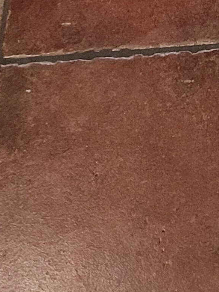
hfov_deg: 9.6
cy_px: -323
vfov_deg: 12.5
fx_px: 1140
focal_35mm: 135
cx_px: 541
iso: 250
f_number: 1.8
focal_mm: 5.4
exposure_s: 1/100
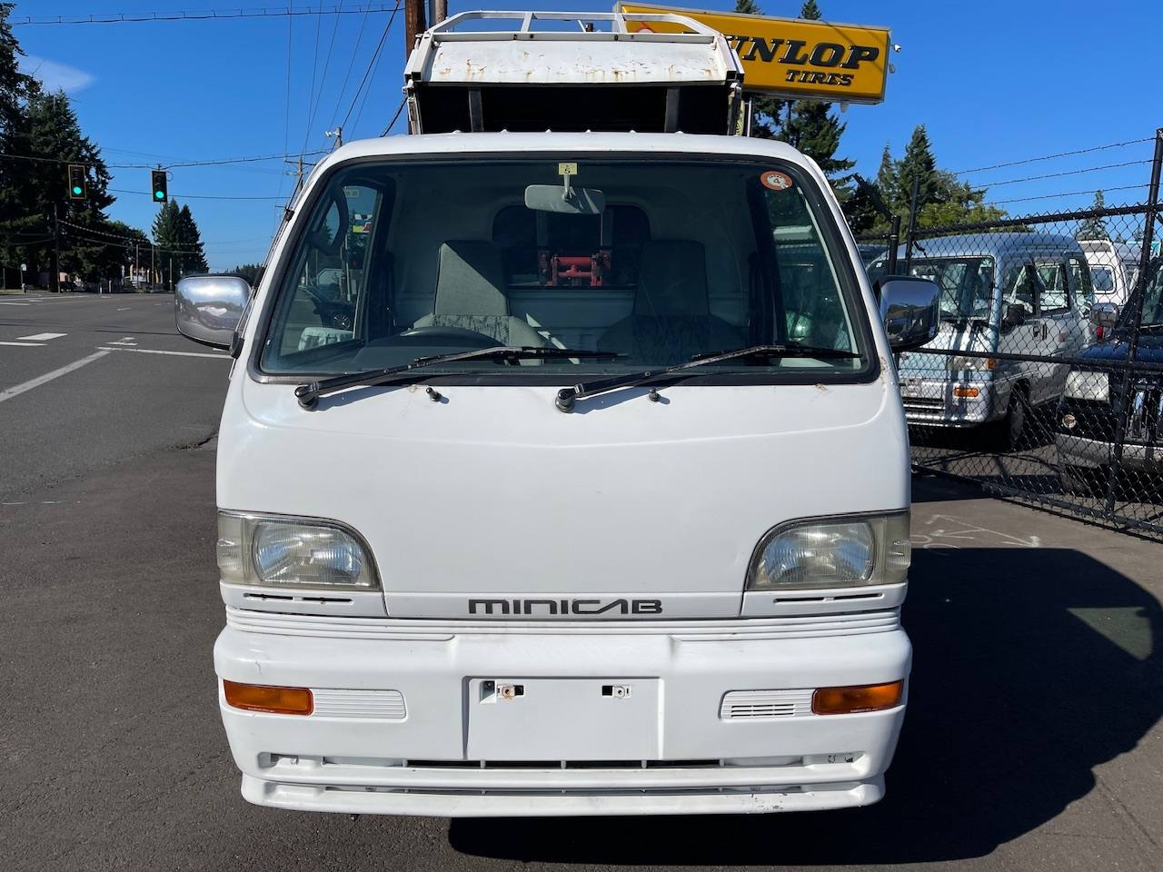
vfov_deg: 54.9
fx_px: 840
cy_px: 436
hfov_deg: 69.4
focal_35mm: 25
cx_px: 582
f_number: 1.6
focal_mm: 5.1
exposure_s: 1/7407
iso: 32
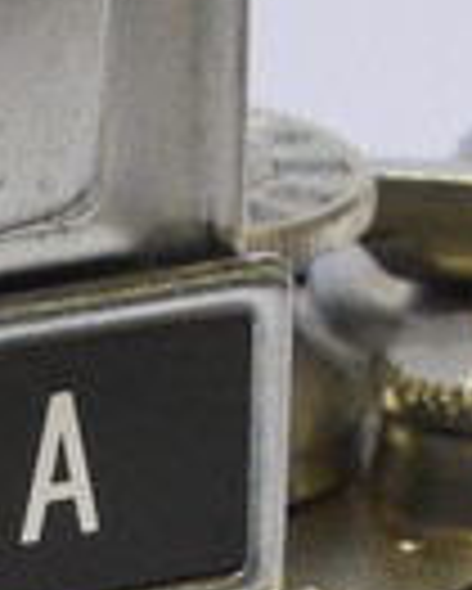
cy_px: 1090
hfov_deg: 2.9
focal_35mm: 537
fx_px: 9366
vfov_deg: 3.6
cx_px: -297
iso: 400
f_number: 8
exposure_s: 1/40
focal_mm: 30
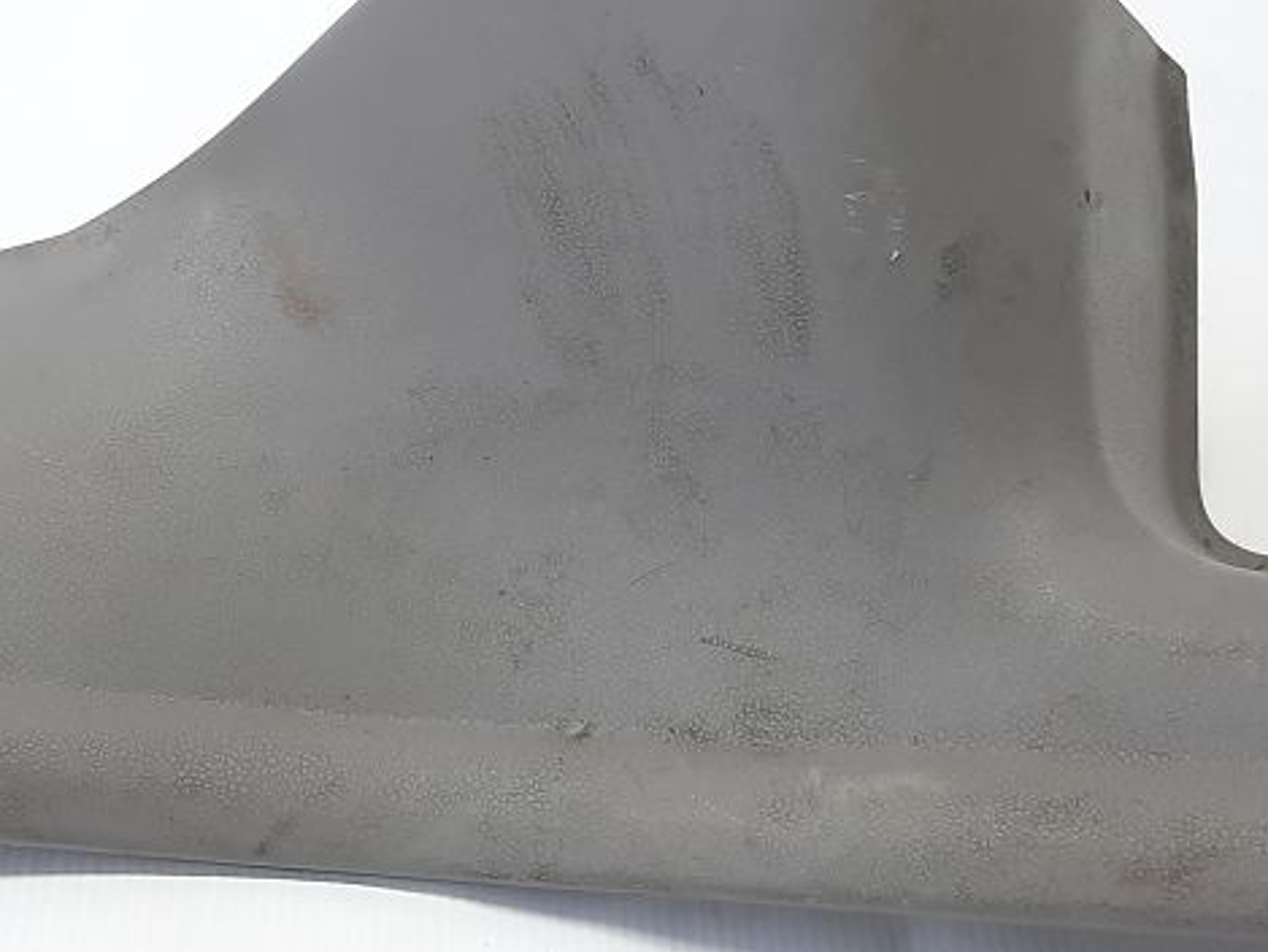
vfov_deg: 22.5
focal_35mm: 64
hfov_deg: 29.9
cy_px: 130
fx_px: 2345
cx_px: 368
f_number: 2
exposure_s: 1/50
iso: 64
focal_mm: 4.6
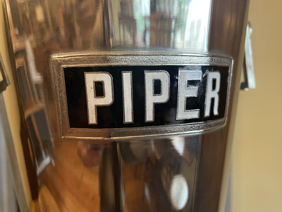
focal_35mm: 26
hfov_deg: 67.3
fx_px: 212
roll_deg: +1.1
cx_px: 141
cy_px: 106
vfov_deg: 53.1
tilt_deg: -2.9
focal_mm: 4.2
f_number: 1.6
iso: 400
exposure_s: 1/33
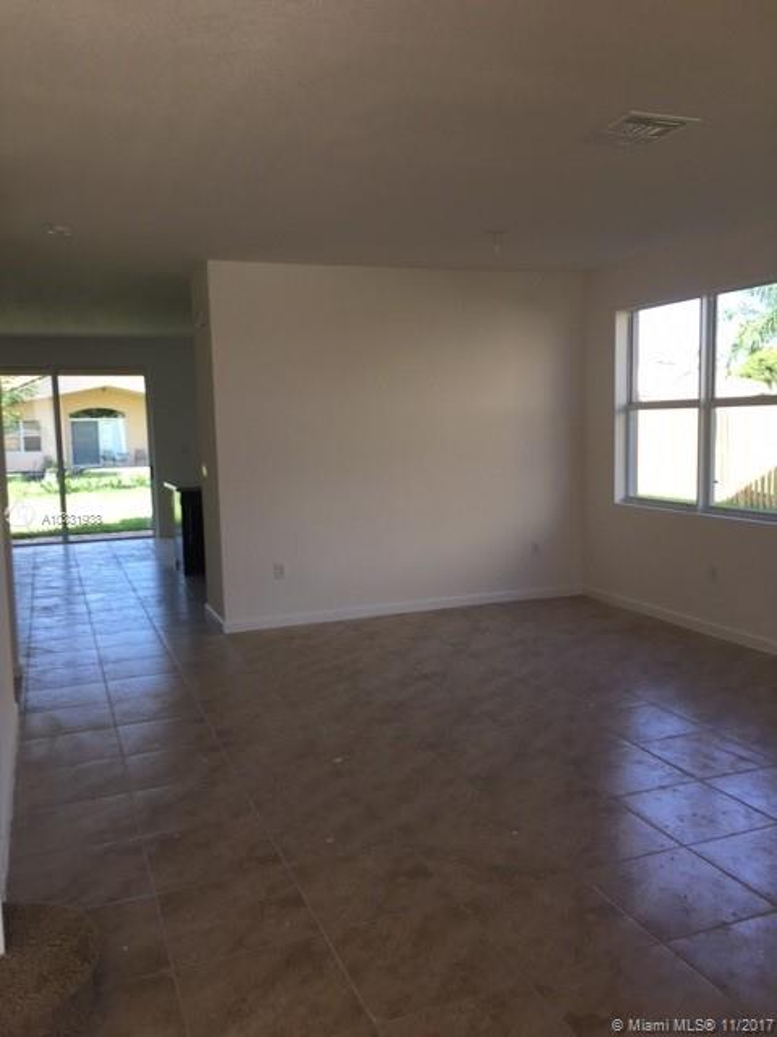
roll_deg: +1.9
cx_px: 388
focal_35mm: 29
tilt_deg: -6.4
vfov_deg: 61.7
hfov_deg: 48.2
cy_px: 518
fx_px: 868
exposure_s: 1/60
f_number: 2.2
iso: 25
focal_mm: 4.15
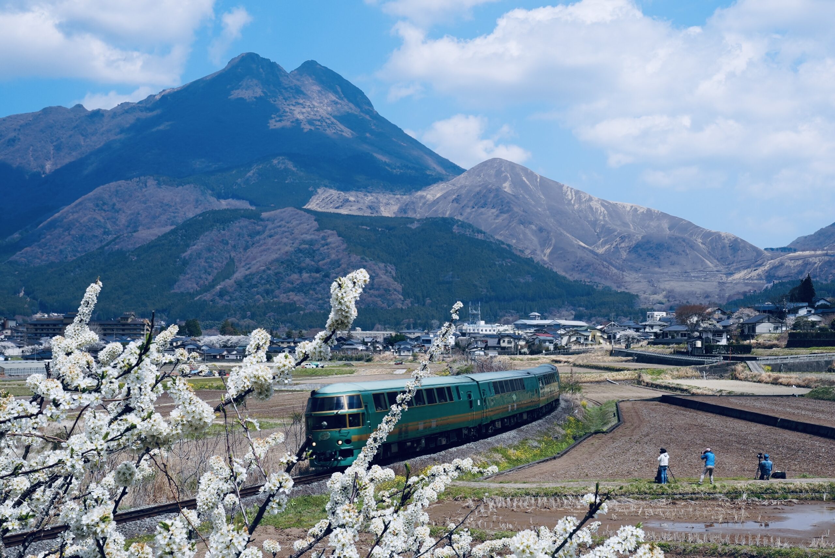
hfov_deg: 53.1
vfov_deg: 36.9
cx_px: 418
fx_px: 835
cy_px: 279
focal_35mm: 36
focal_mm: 36
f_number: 10
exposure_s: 1/160
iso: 80
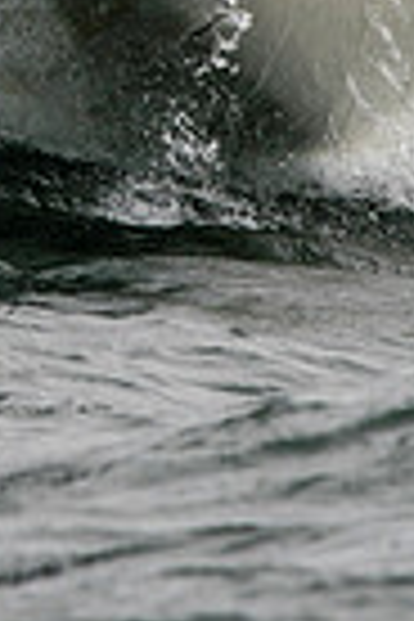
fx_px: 25390
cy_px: -189
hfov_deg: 0.9
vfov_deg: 1.4
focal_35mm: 1472
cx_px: -76
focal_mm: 300
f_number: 5
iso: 200
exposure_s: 1/2000
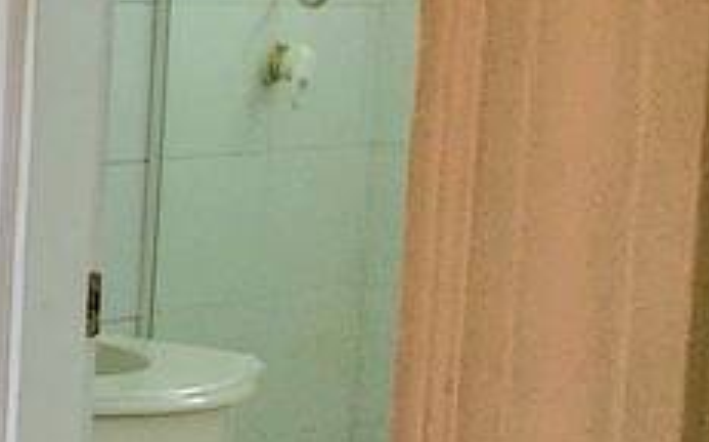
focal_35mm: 86
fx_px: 1661
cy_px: 150
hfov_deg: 12.3
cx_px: -1304
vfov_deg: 15.1
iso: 160
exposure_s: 1/60.2
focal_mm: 2.2
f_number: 2.2
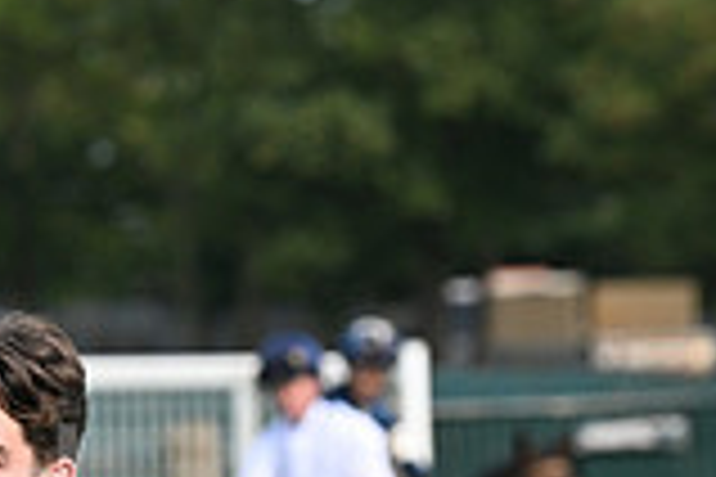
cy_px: 547
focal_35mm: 622
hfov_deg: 3.3
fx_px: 12370
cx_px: -495
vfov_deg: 2.2
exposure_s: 1/1250
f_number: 5.6
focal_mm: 170
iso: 400
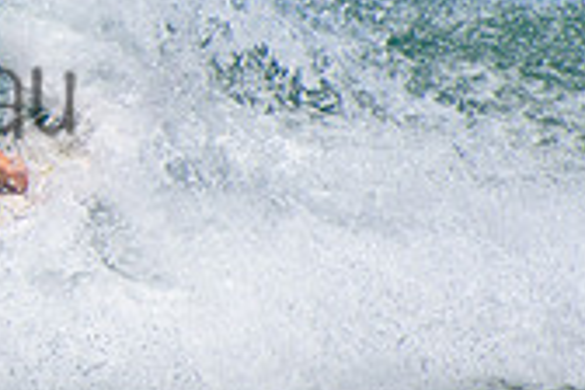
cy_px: 54
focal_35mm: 2077
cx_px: -292
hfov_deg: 1.0
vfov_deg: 0.7
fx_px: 33749
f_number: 5.6
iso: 220
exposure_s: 1/2000
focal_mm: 400
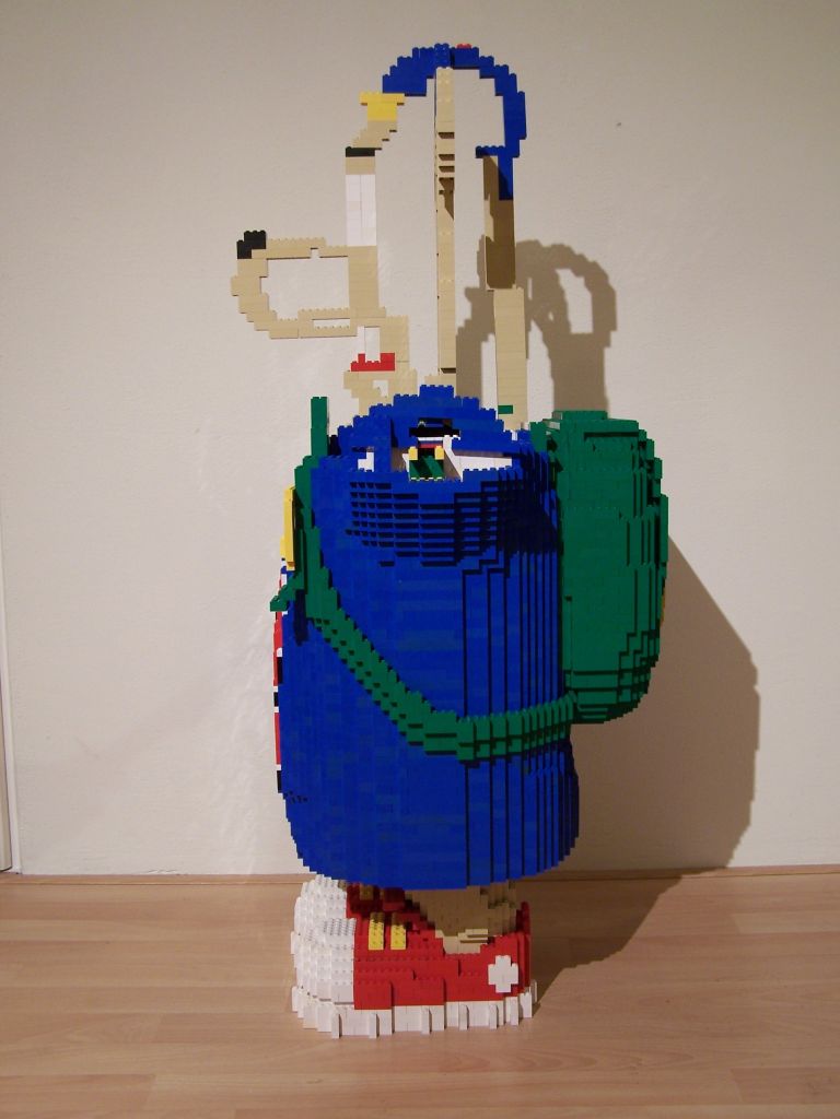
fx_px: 1229
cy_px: 560
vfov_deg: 49.0
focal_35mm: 38
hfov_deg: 37.7
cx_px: 420
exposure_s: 1/2
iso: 80
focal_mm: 6.3
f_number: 2.8
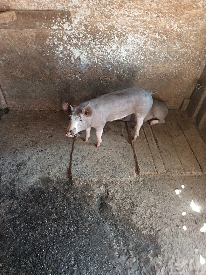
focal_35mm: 24
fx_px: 190
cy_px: 138
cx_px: 103
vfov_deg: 71.6
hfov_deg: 56.8
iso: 910
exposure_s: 1/25.1
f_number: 1.75
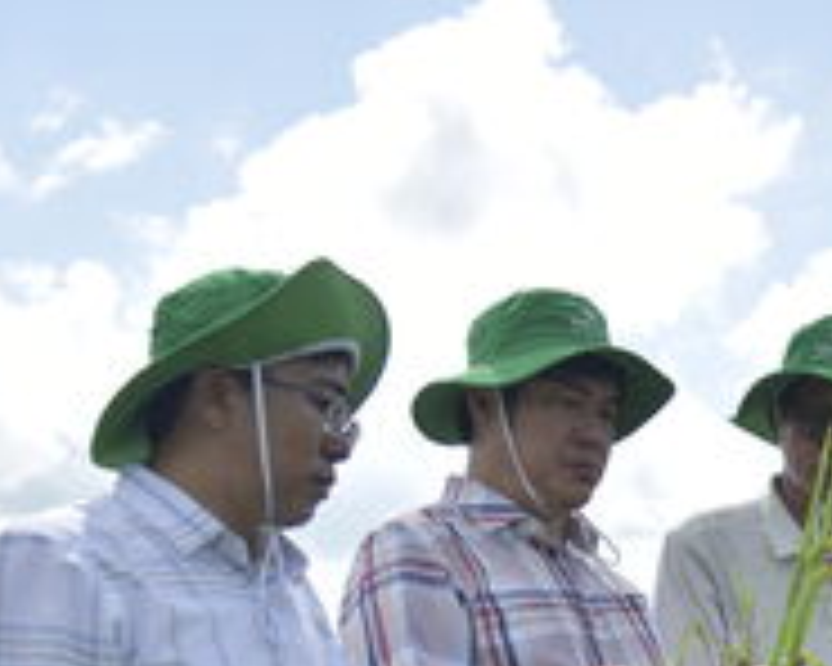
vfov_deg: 18.4
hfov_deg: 22.6
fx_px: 1970
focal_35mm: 80
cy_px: 760
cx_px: 890
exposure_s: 1/800
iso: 100
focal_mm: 31
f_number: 4
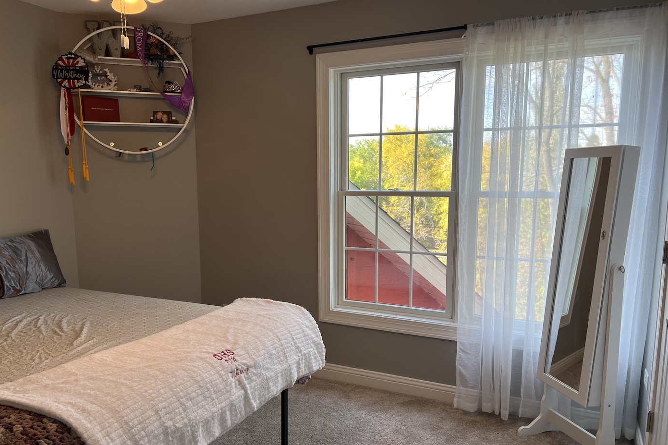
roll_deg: -0.2
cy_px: 248
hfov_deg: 65.5
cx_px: 332
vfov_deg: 46.3
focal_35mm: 28
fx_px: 519
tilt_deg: -9.1
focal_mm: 5.7
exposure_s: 1/120
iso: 40
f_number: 1.5
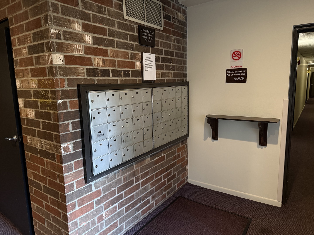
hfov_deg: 71.6
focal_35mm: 24
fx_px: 218
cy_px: 118
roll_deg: +1.3
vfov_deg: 56.8
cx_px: 157
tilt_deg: -8.1
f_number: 1.78
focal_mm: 6.76
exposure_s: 1/60
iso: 400
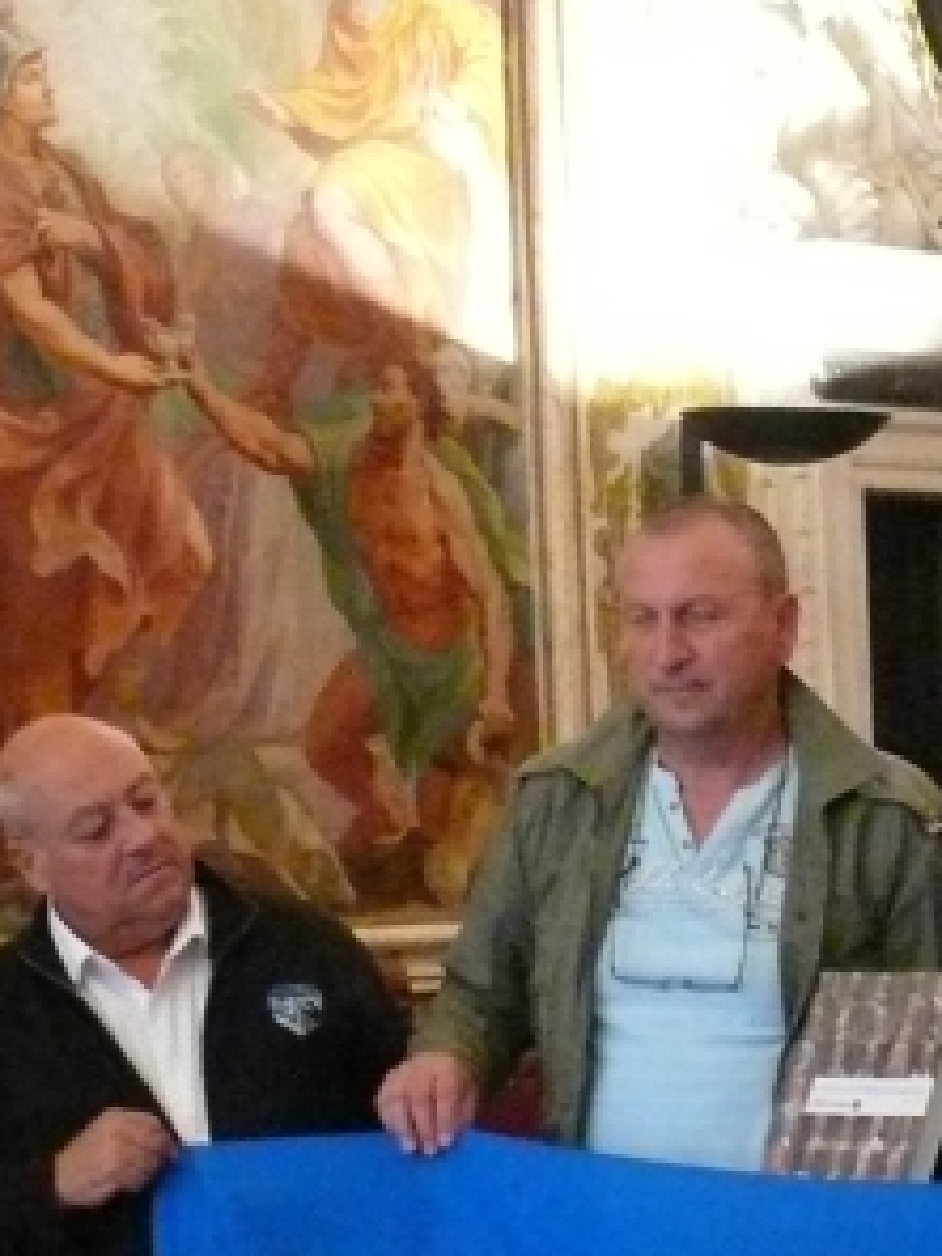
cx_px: 1129
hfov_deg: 12.0
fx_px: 4390
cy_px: 1018
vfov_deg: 16.2
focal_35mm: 121
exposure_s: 1/20
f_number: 2.8
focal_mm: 7.4
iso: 800
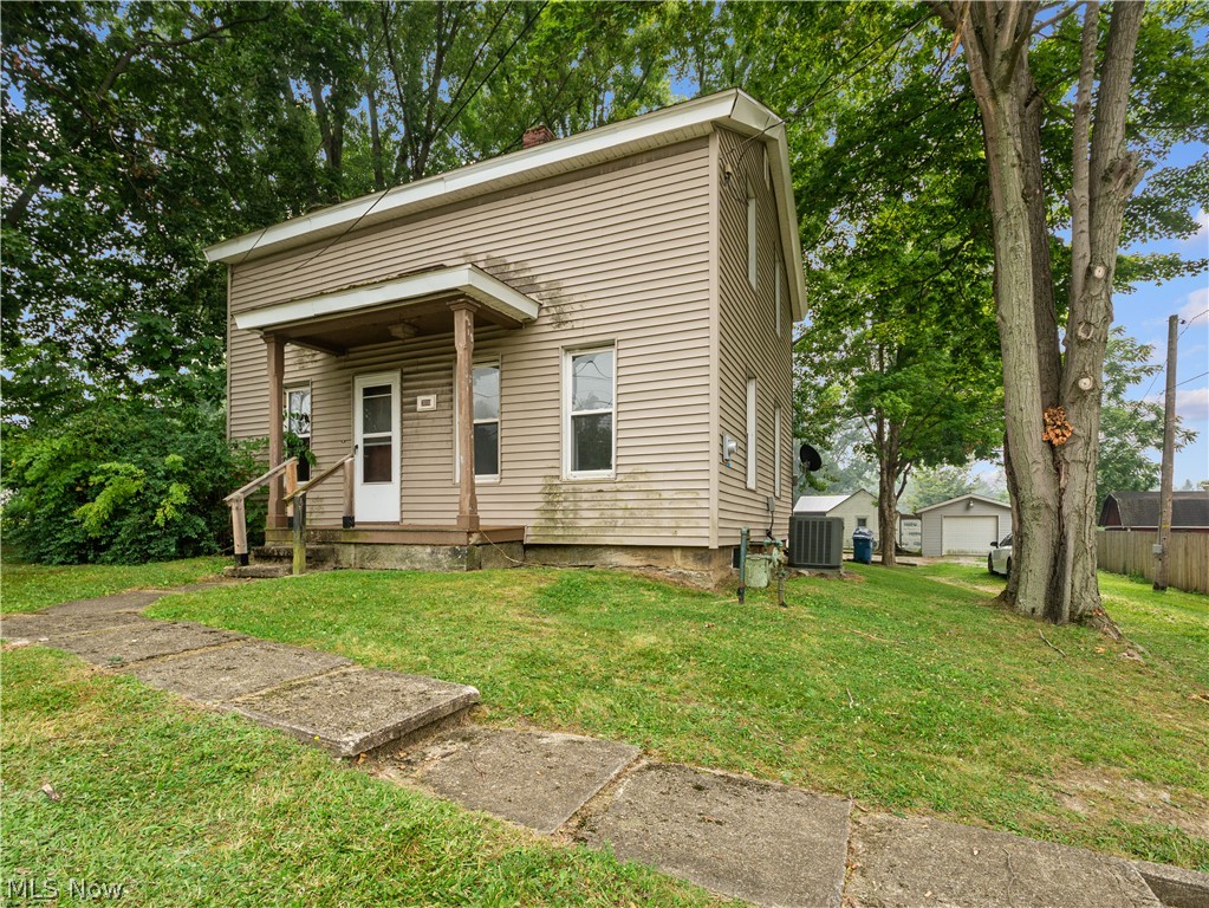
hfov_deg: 94.5
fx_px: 559
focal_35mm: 16
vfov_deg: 78.1
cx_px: 604
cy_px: 454
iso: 200
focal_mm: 8
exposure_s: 1/320
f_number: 4.5
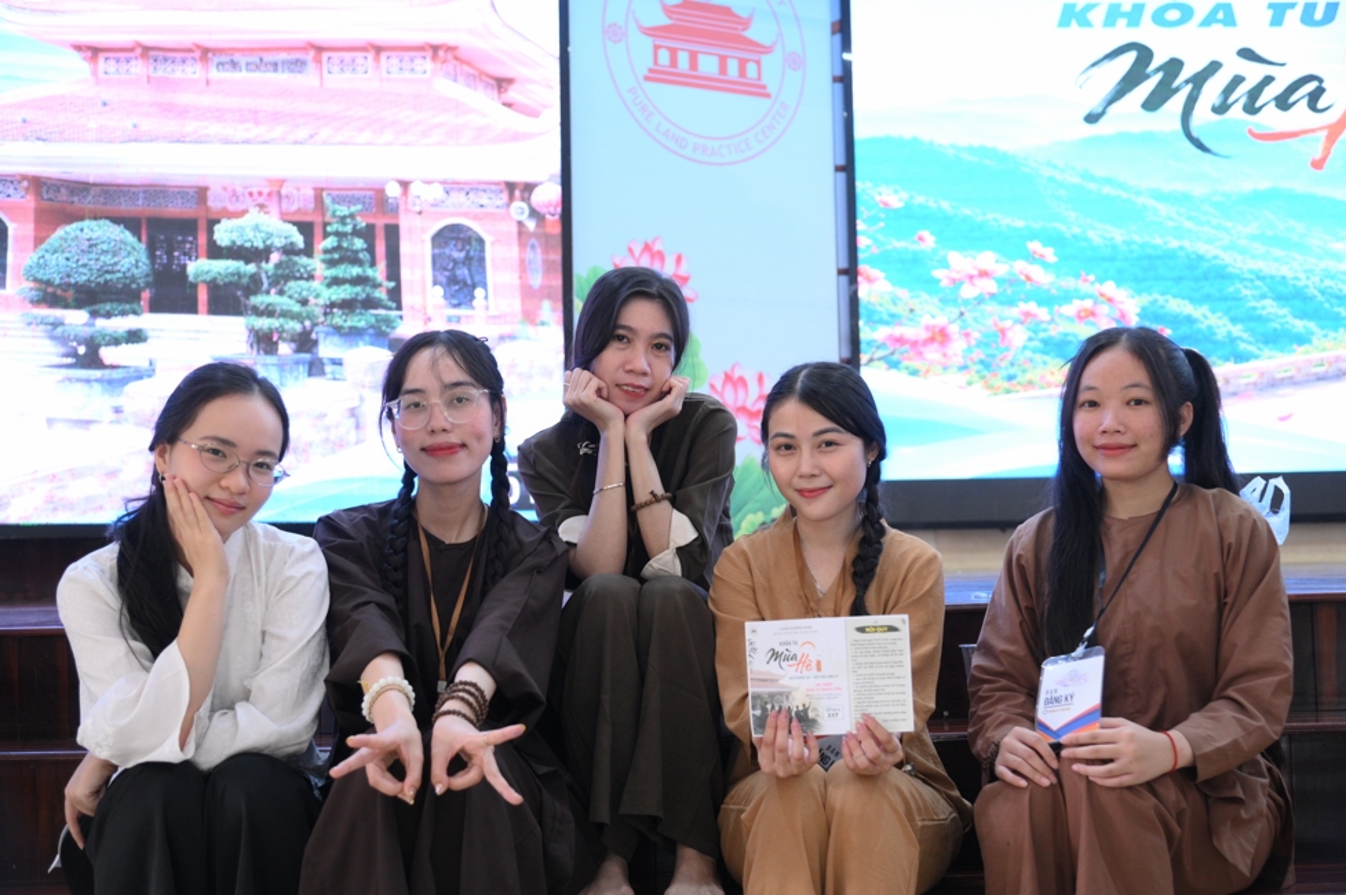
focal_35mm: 48
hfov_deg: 41.1
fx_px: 1793
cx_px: 673
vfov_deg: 28.0
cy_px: 448
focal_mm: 48
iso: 3200
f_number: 4
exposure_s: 1/100
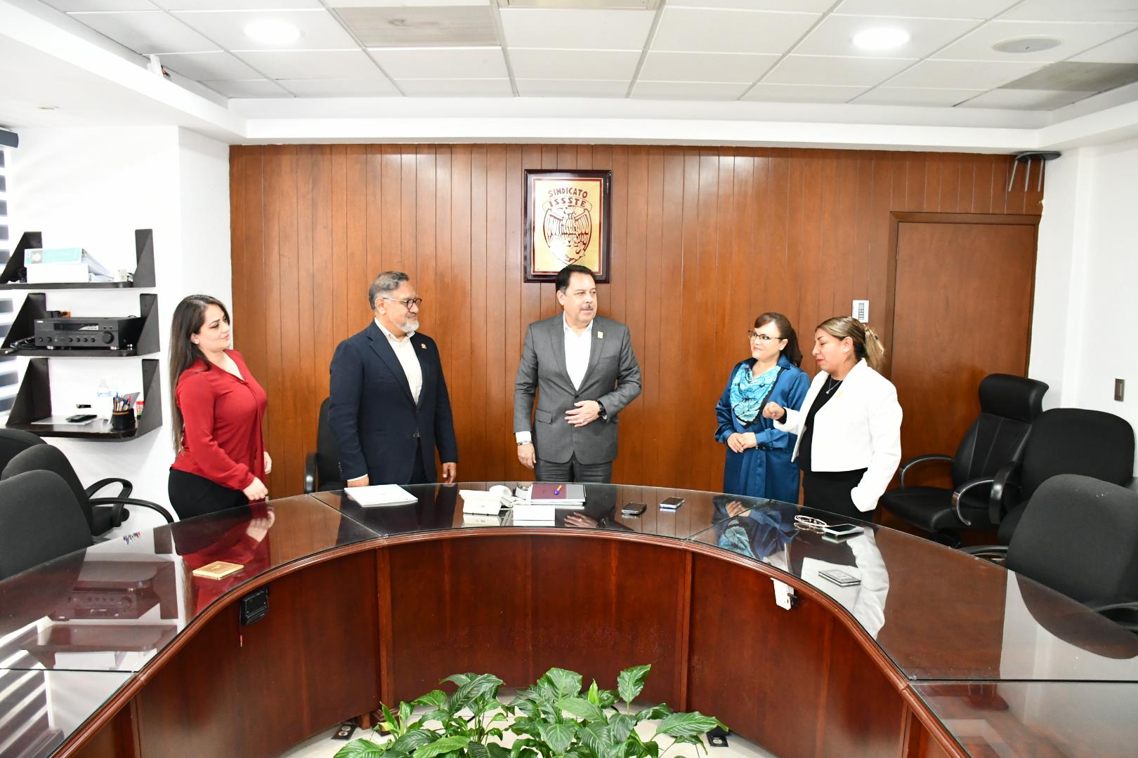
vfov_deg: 47.9
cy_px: 379
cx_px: 569
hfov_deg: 67.4
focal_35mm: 27
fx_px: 853
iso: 2800
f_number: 4
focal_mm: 18
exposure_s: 1/60
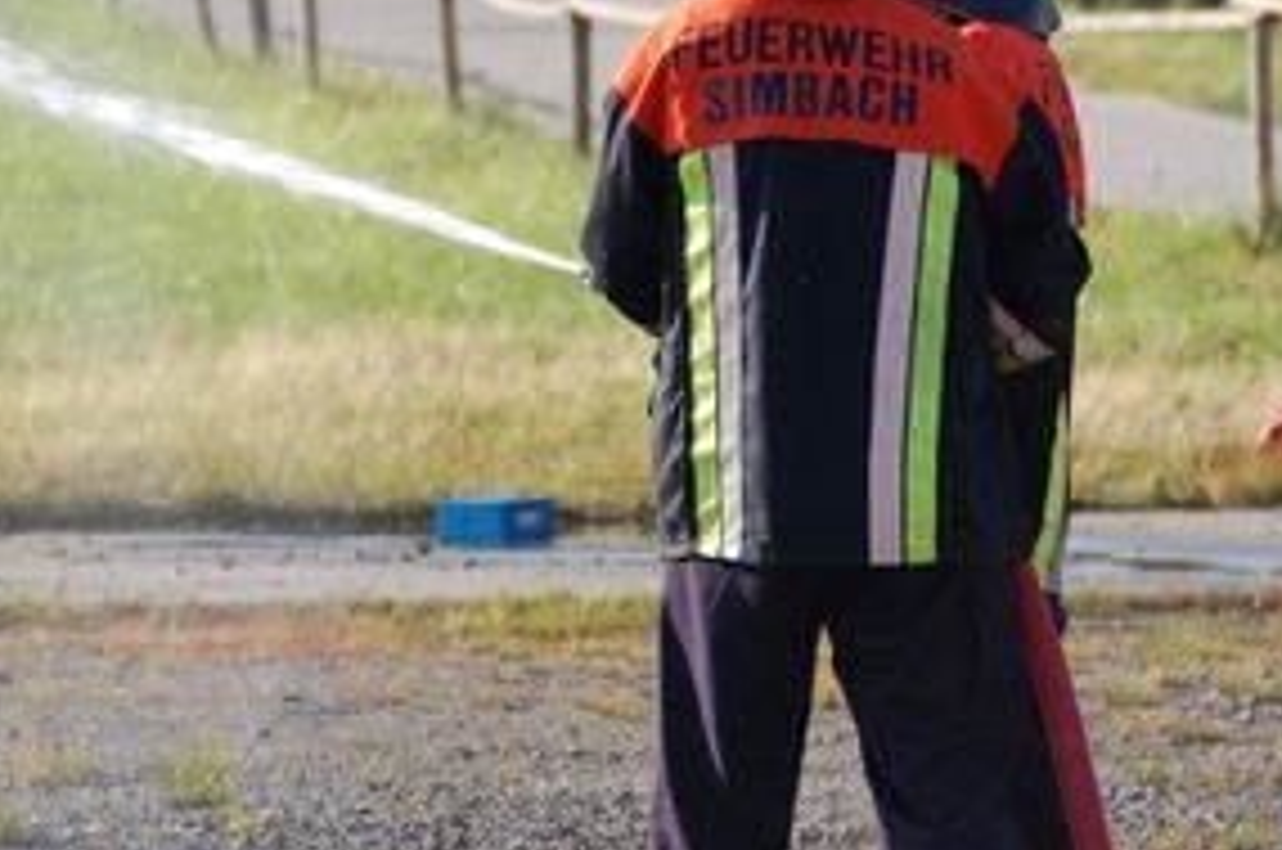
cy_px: 238
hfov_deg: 5.2
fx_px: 14043
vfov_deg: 3.5
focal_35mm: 395
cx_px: 688
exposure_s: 1/640
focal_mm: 150
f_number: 5.6
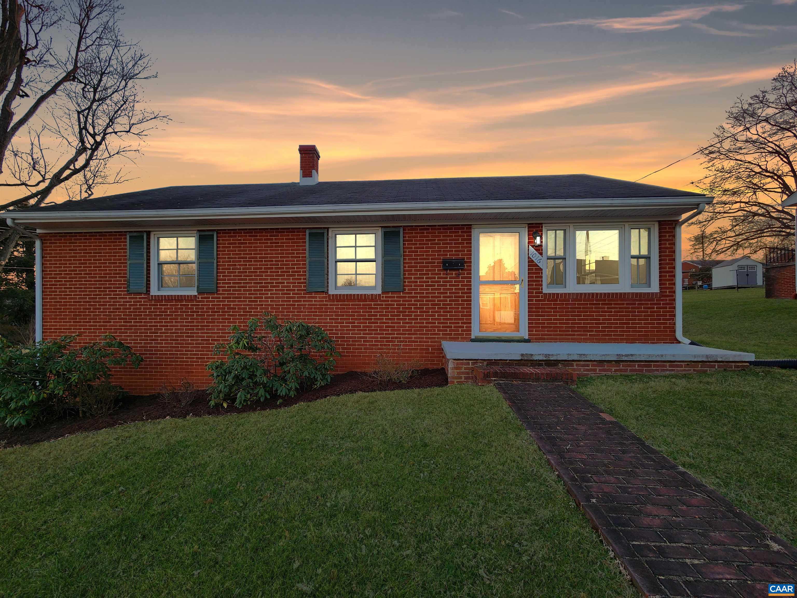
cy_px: 299
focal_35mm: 13
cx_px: 398
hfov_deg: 106.2
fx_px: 299
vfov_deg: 89.9
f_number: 2.2
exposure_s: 1/120
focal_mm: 2.2
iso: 64
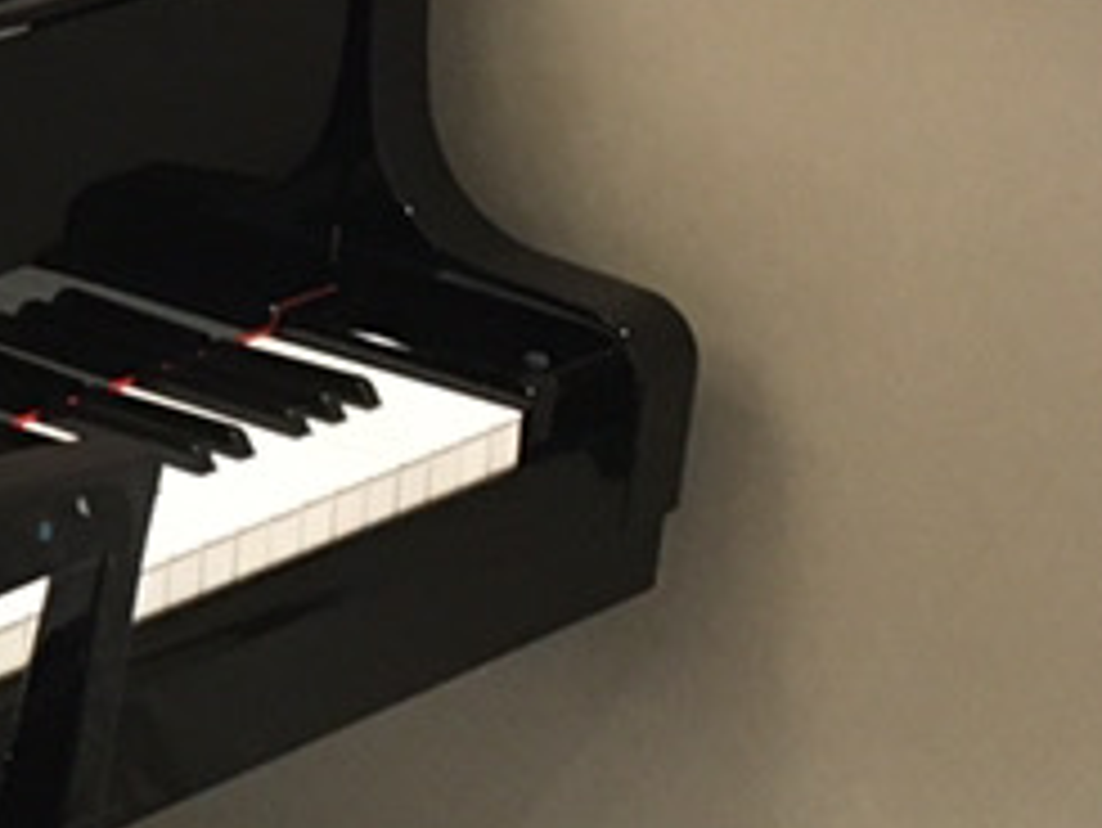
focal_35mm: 142
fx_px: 4523
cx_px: -765
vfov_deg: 10.5
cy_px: 441
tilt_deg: -23.1
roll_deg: -1.7
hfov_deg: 12.8
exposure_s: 1/24
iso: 200
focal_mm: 4.15
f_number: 2.2
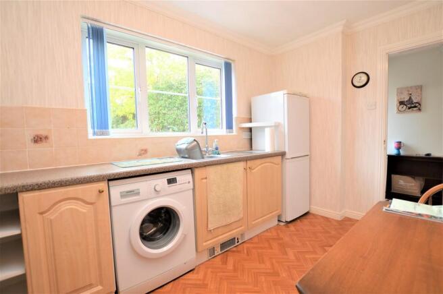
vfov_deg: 77.2
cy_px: 147
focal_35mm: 15
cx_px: 222
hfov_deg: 100.4
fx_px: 184
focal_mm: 10
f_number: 4
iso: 400
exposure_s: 1/60
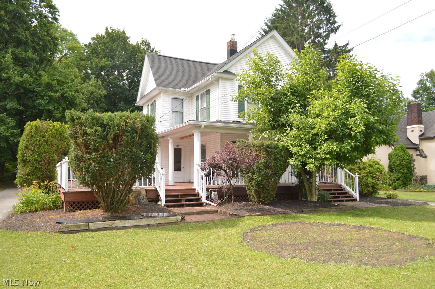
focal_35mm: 27
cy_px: 144
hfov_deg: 67.4
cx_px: 218
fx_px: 326
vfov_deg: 47.8
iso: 100
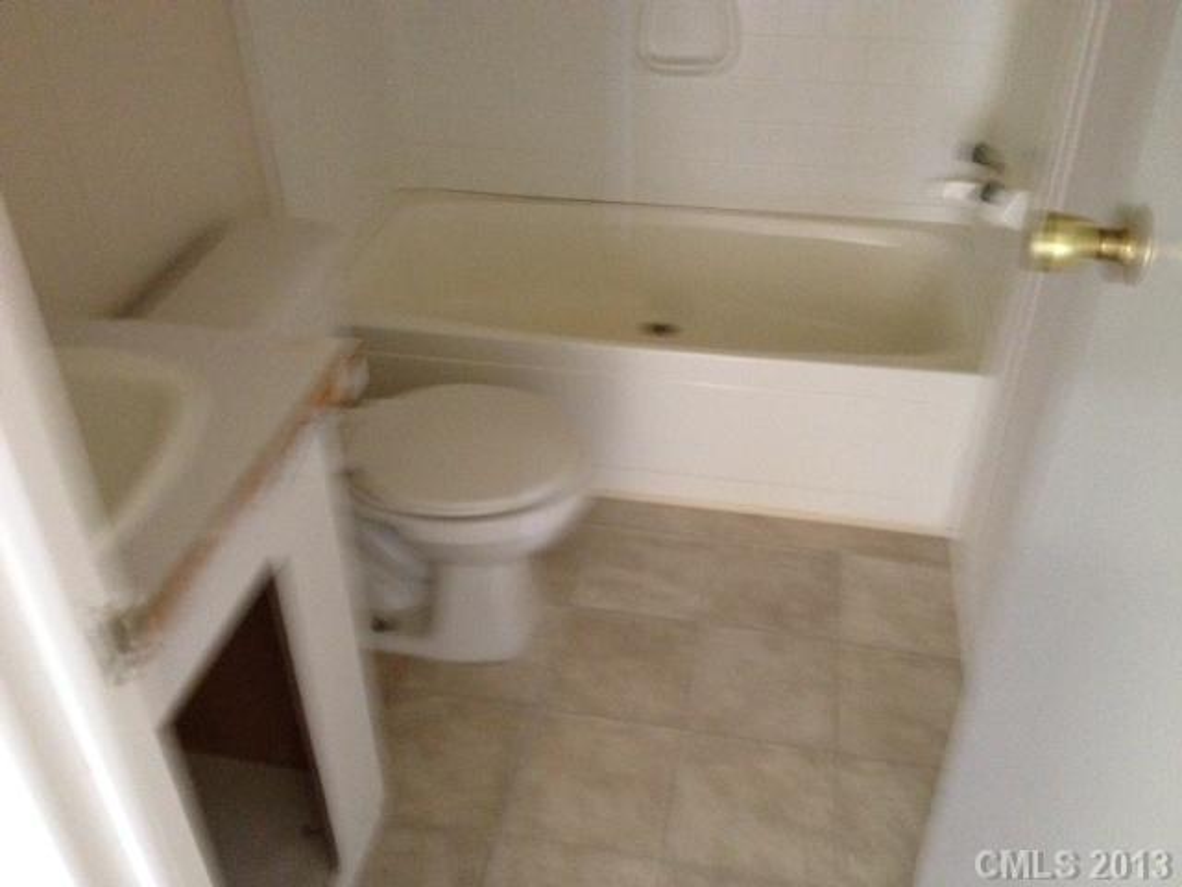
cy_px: 444
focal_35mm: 35
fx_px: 1195
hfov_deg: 52.6
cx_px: 591
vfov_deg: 40.7
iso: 500
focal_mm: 4.28
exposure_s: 1/15
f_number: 2.4
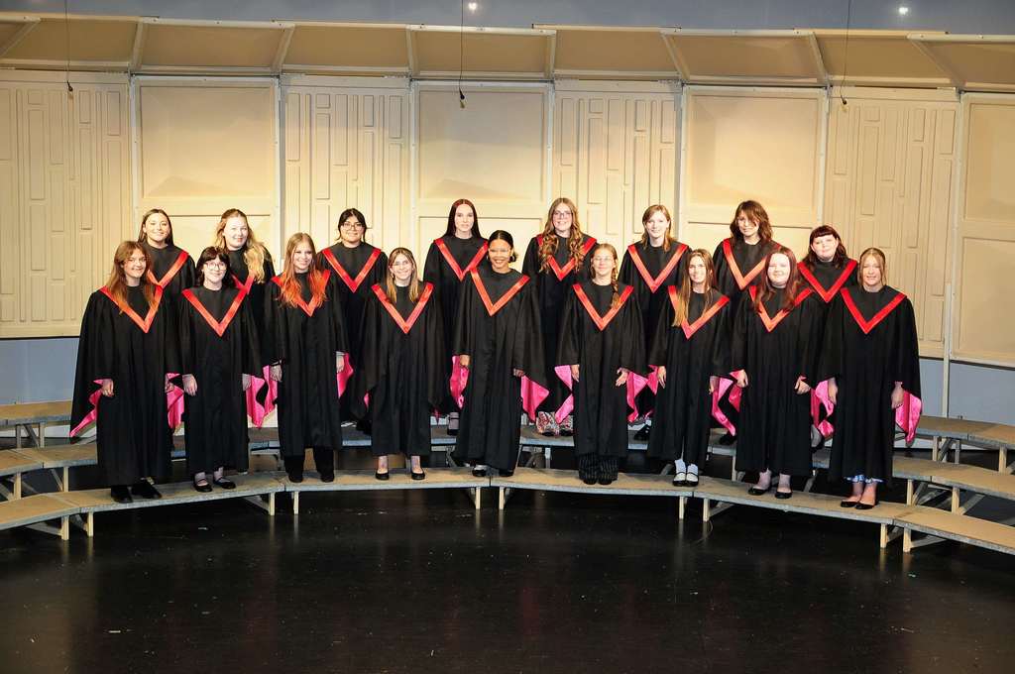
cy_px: 337
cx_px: 508
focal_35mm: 93
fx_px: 2619
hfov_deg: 21.9
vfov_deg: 14.7
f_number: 5.3
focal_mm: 62
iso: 640
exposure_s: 1/50
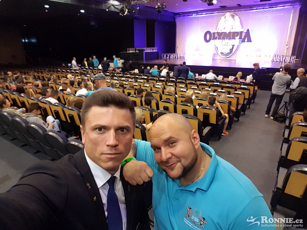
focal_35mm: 21
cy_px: 115
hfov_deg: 79.0
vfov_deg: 63.4
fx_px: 186
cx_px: 154
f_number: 1.7
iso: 250
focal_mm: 2.1
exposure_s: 1/17
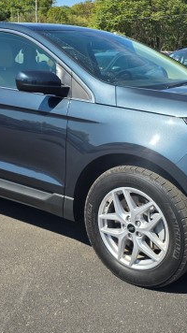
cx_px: 95
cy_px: 126
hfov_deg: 26.5
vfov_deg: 45.1
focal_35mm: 45
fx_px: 397
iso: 12
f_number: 1.7
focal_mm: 6.3
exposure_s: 1/519
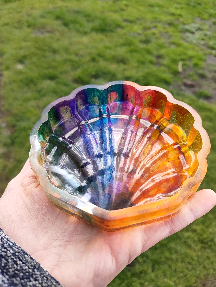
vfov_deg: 71.5
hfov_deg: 56.9
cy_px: 144
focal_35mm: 24
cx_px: 108
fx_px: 199
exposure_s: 1/132
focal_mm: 5.56
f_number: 1.88
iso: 50
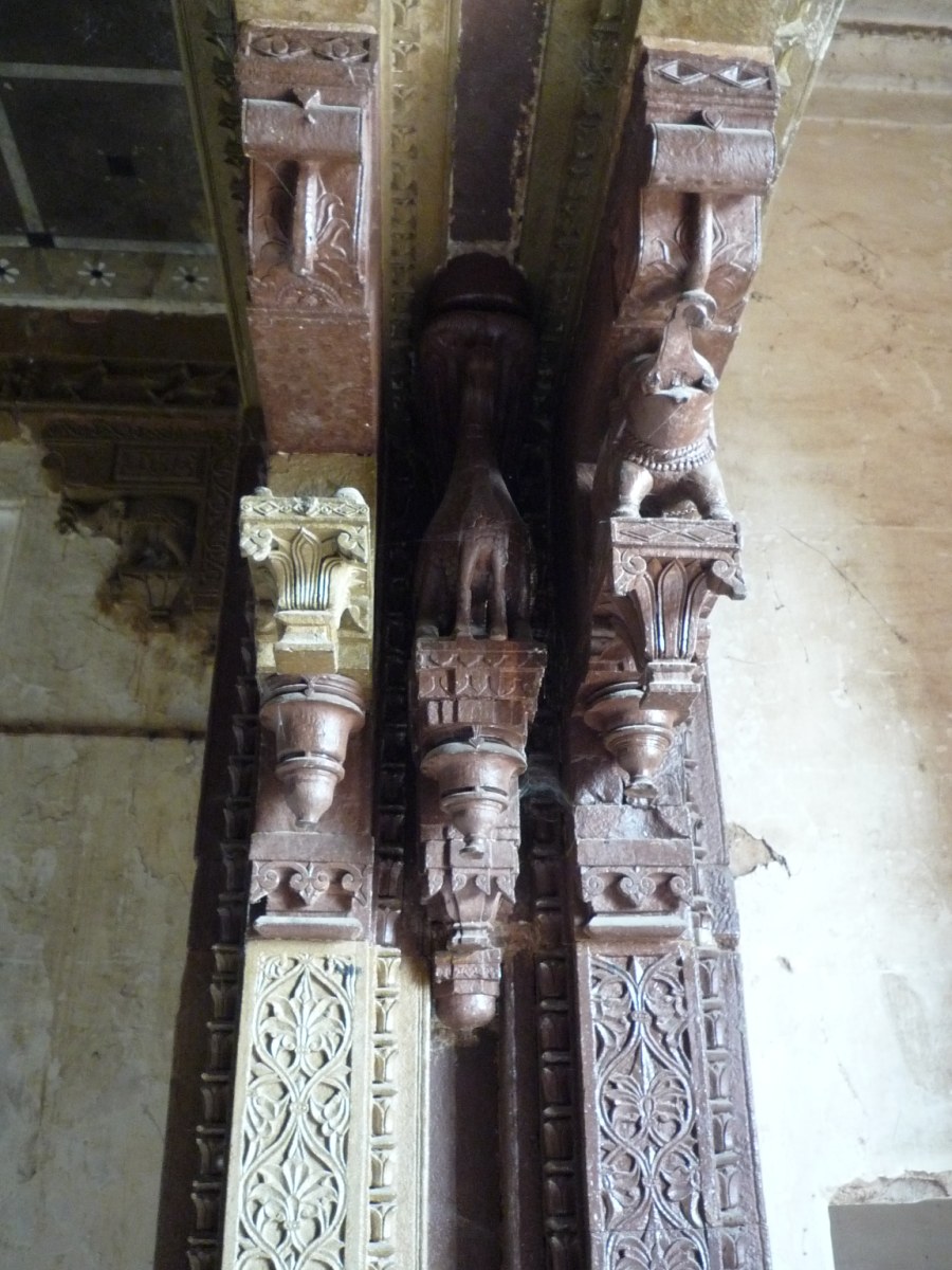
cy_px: 635
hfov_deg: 45.4
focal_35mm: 31
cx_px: 476
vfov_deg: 58.4
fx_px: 1137
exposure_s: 1/30
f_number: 2.8
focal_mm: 4.5
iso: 400
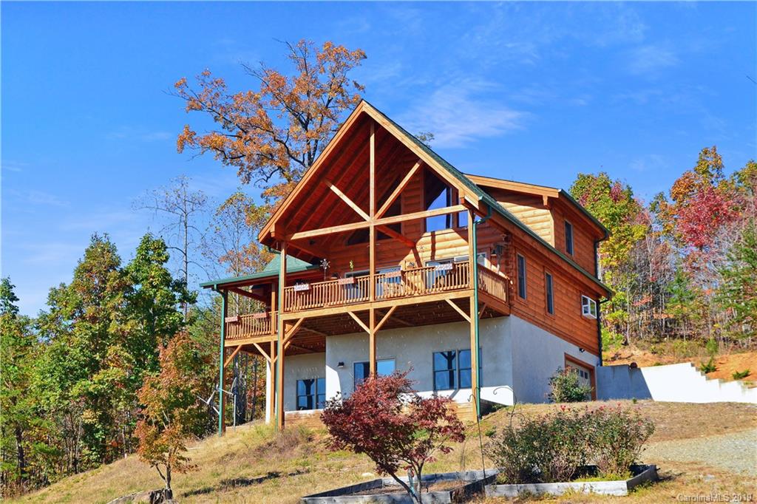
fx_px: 946
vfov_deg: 29.8
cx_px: 378
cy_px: 252
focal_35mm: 45
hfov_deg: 43.6
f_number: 11
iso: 400
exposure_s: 1/400
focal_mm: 30
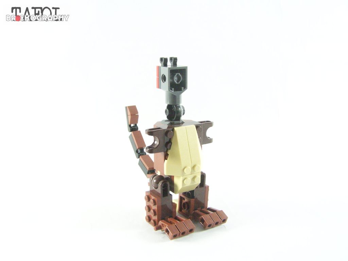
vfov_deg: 37.7
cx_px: 174
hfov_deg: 49.0
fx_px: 382
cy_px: 130
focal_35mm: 38
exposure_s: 1/60
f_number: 4
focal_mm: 6.3
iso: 400
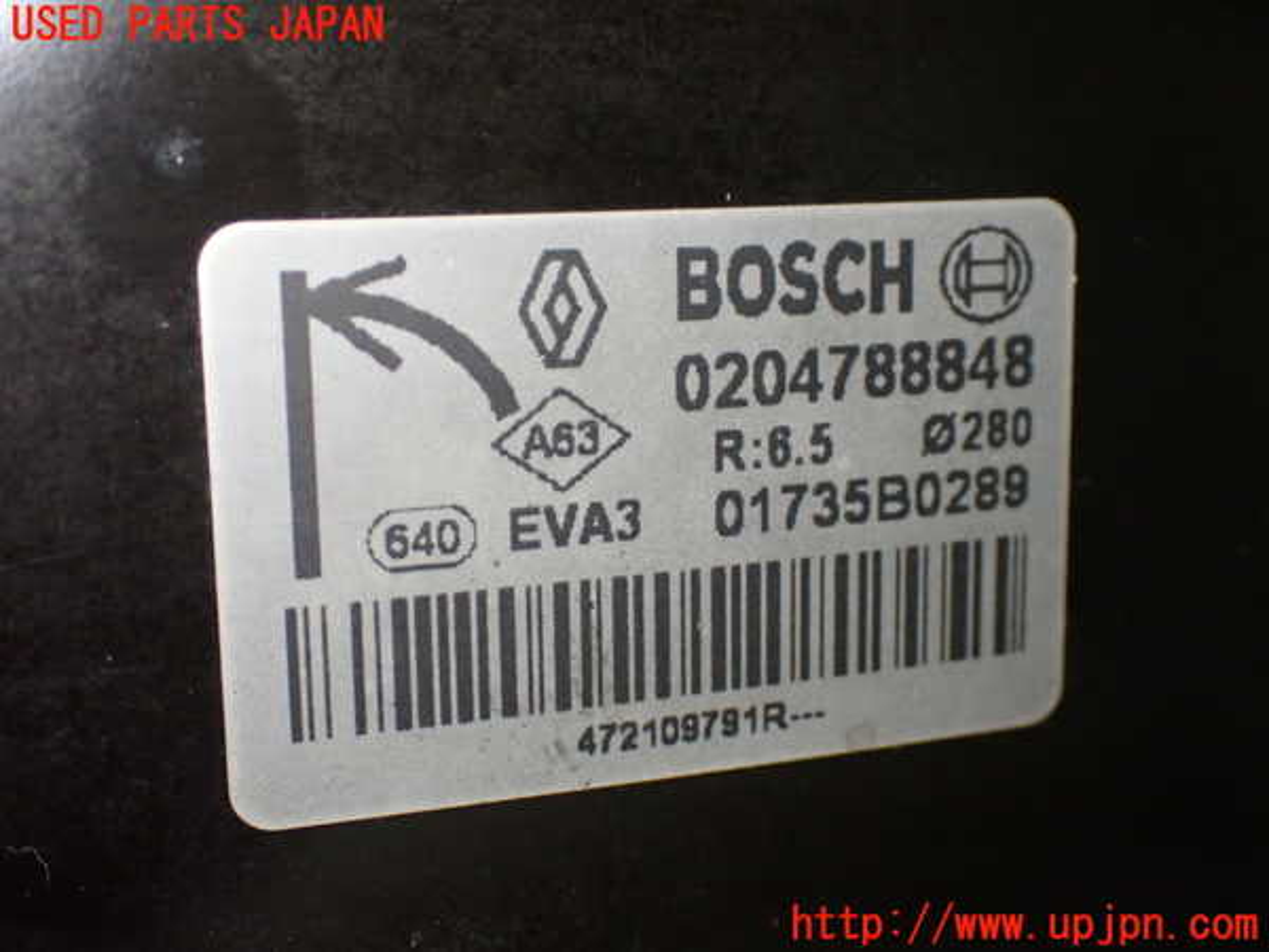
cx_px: 634
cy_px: 476
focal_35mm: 47
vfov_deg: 30.9
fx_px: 1723
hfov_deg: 40.4
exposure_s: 1/125
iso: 800
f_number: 3.1
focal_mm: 8.4
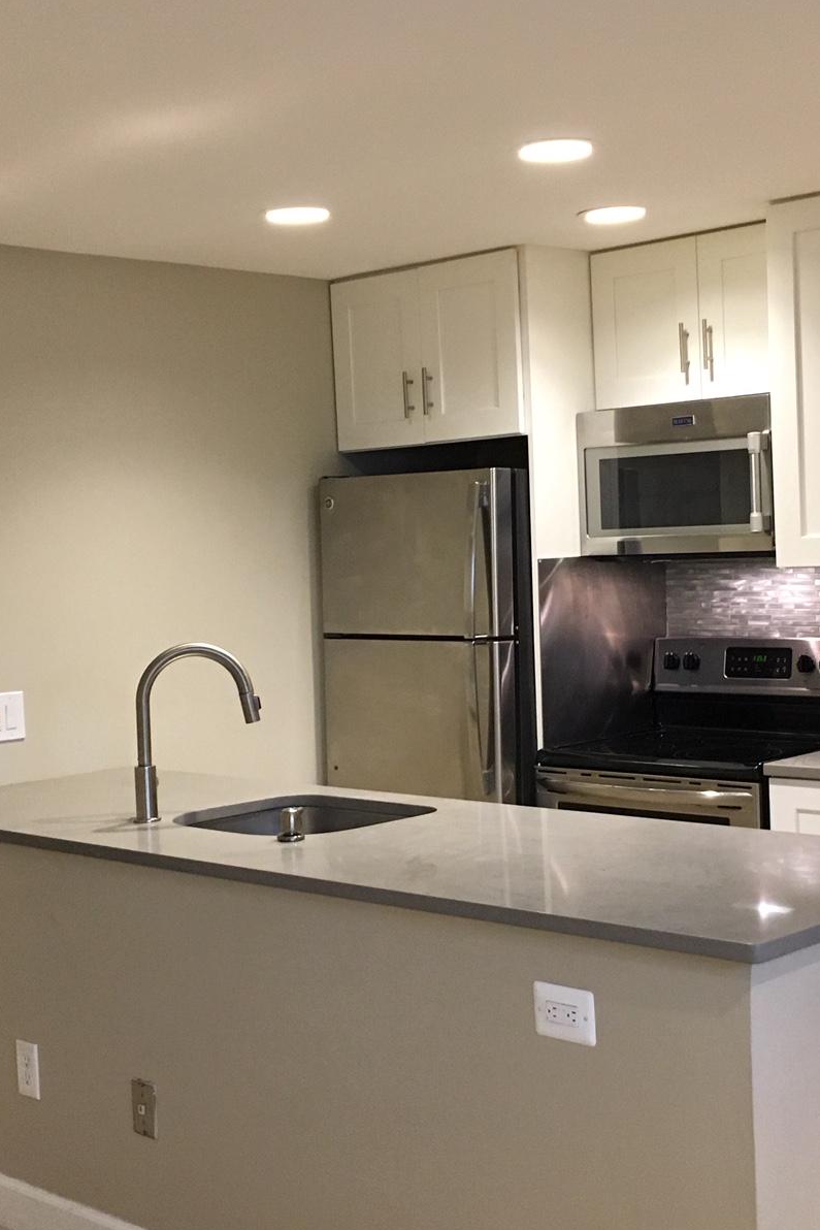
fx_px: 1742
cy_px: 644
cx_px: 455
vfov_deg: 38.9
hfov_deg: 26.5
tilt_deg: -2.8
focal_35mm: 51
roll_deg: +2.2
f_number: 2.2
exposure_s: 1/30
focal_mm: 4.15
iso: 160
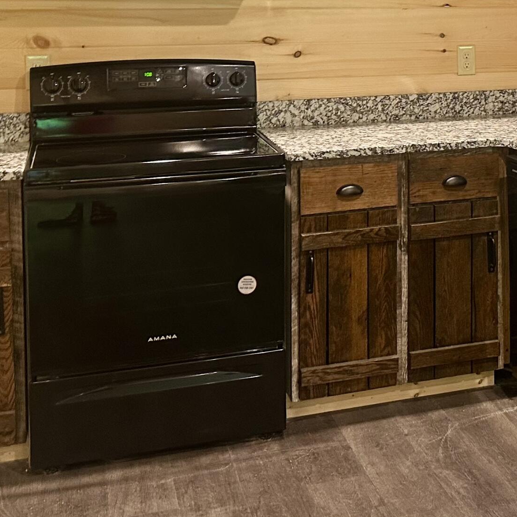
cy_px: 34
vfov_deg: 28.2
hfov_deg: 28.4
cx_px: 464
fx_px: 980
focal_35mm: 58
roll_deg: -1.6
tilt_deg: -3.1
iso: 250
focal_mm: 6.86
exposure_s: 1/60
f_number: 1.78
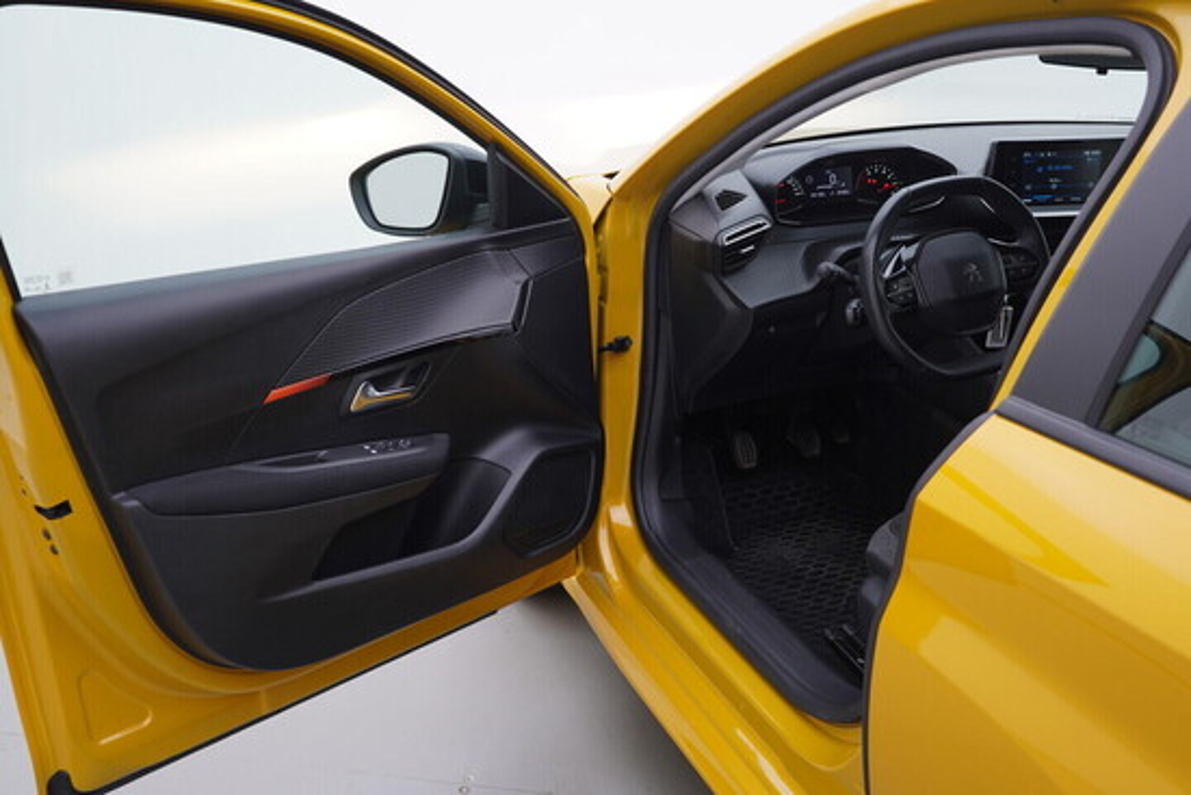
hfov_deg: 53.1
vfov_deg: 36.9
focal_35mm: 36
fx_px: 1191
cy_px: 398
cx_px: 596
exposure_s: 1/50
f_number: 3.2
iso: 125
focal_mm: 24
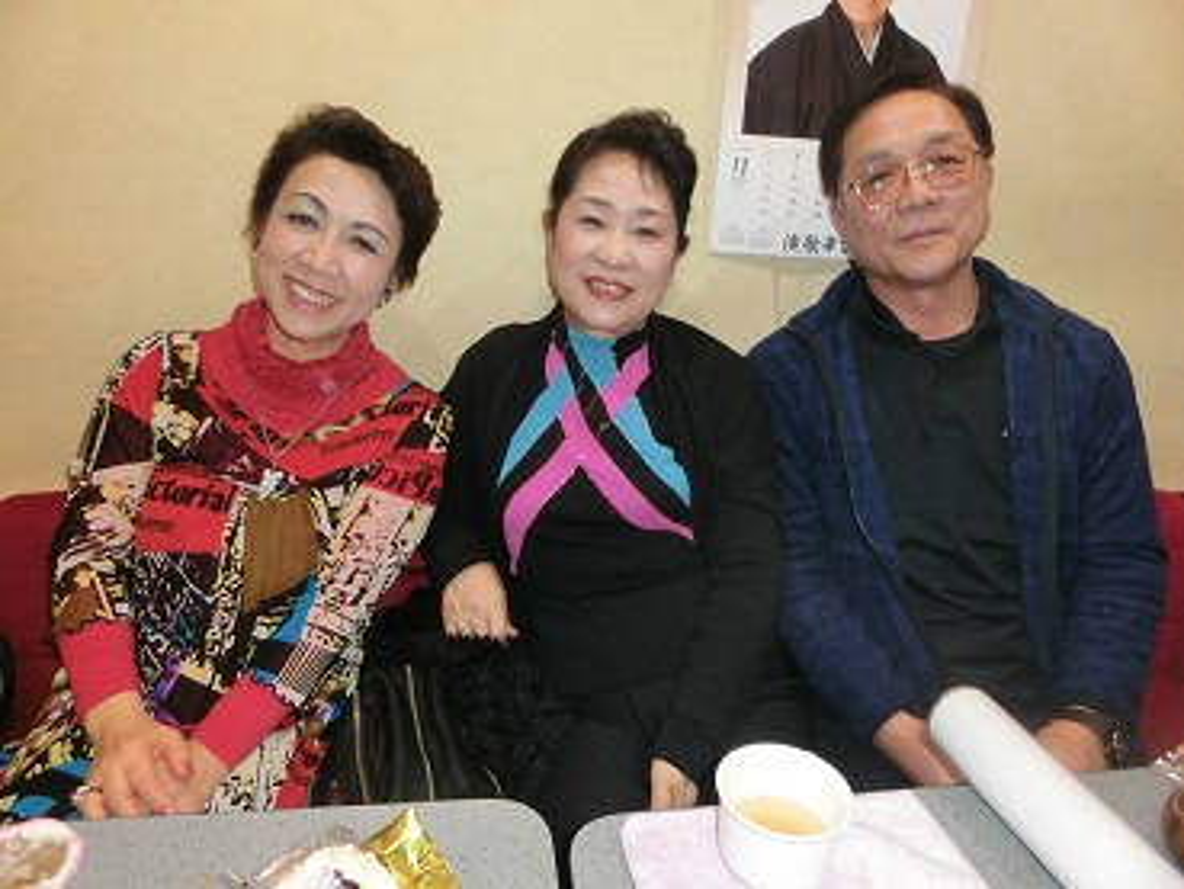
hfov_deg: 71.6
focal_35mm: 24
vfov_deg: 56.8
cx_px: 592
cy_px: 444
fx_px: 821
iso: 400
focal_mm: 4.24
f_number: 3
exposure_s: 1/25
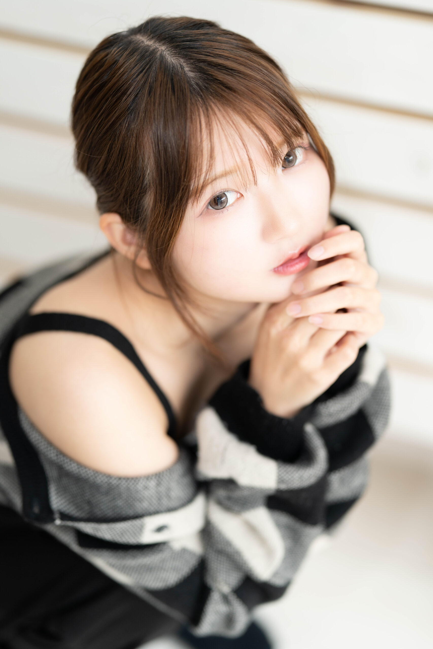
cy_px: 324
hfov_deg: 16.1
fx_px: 1533
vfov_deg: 23.9
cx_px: 216
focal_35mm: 85
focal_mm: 85
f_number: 1.4
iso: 250
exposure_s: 1/100
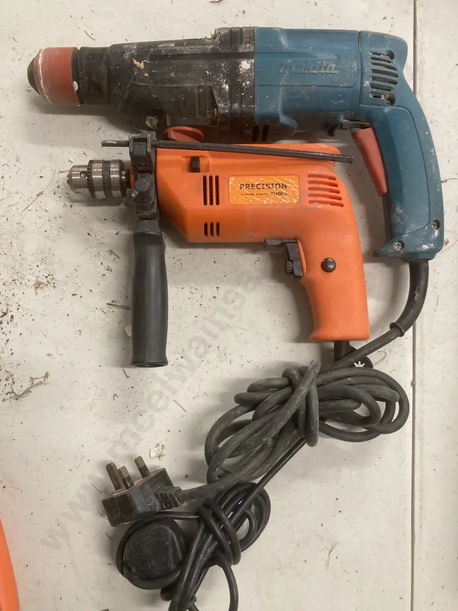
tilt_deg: -82.8
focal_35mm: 28
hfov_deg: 49.7
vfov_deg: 63.4
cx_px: 229
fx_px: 494
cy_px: 306
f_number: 1.8
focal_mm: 3.99
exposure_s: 1/50
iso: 100
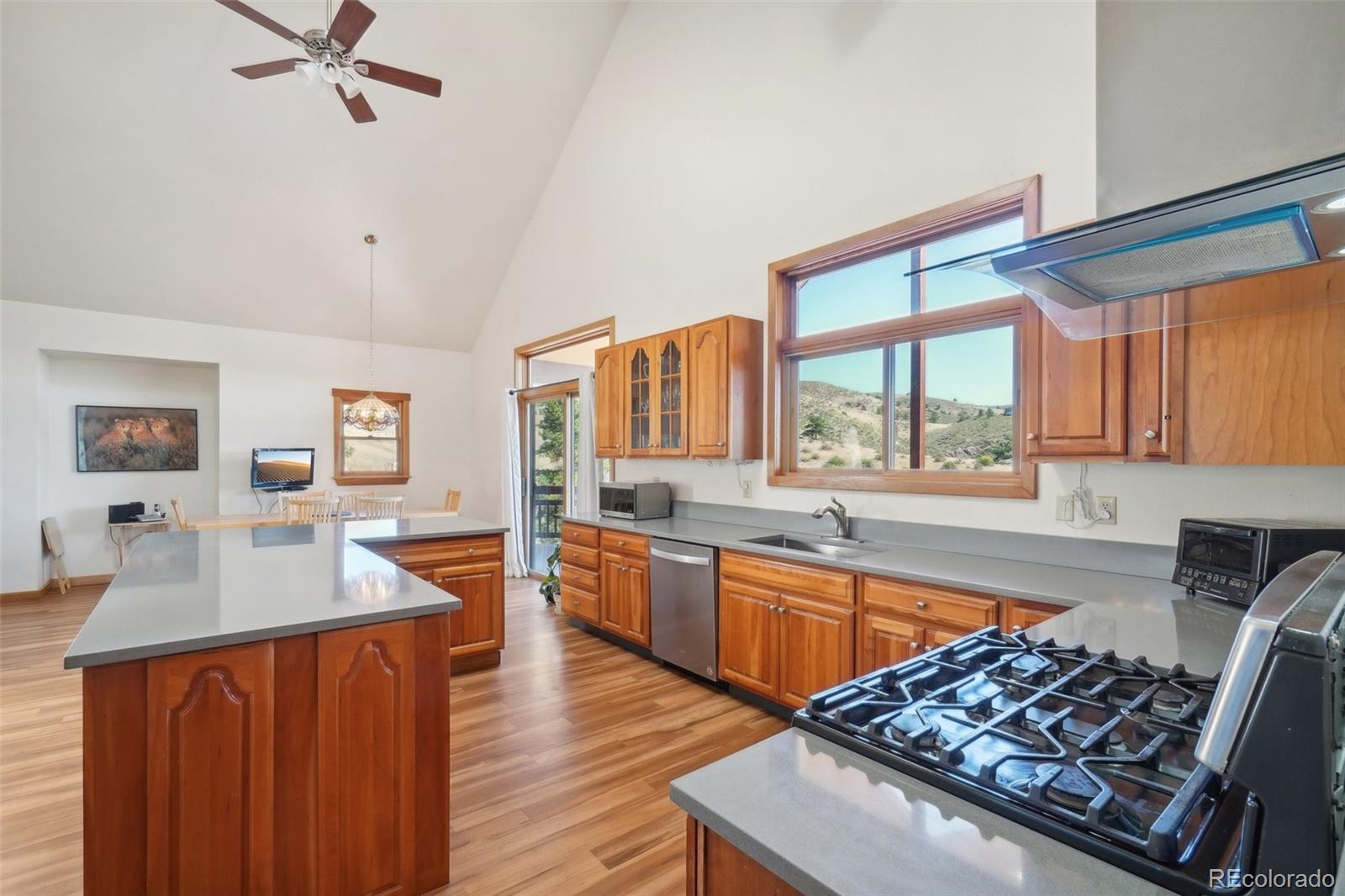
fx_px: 560
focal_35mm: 15
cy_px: 448
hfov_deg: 100.4
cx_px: 672
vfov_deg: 77.3
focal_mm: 10
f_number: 9
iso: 400
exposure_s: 1/13
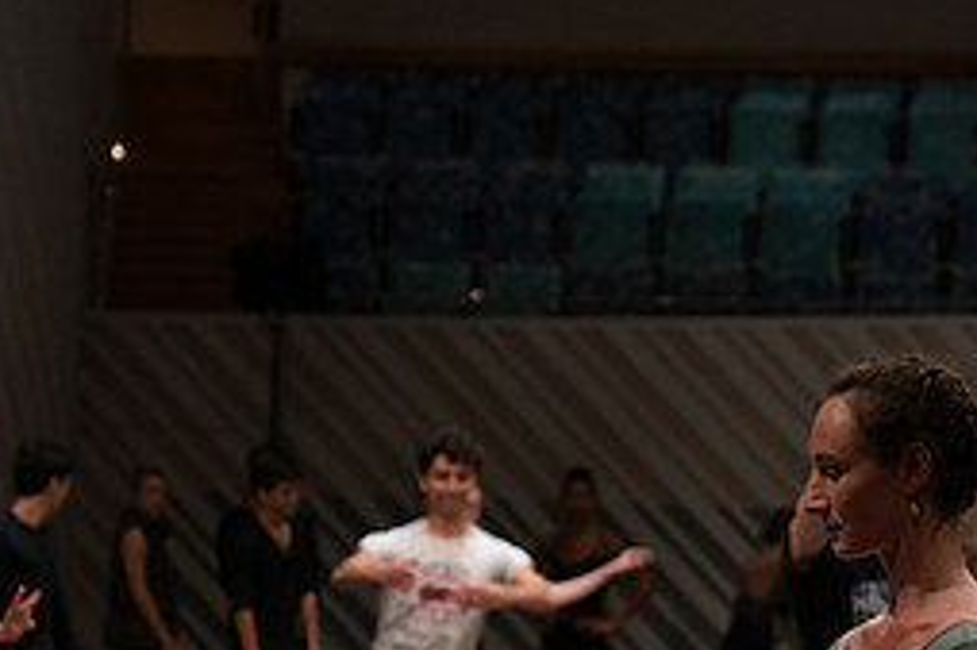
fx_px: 4339
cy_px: 663
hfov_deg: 12.8
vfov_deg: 8.5
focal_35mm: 160
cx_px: 708
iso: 3200
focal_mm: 70
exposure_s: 1/400
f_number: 4
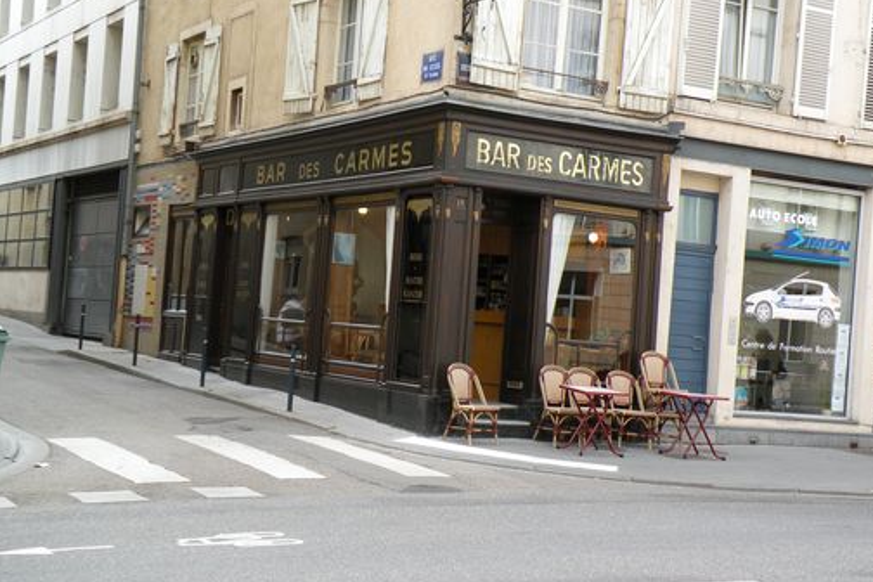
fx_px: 1431
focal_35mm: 59
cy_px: 294
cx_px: 440
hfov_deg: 33.9
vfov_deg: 23.0
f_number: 4
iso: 64
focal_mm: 9.8
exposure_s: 1/95.7
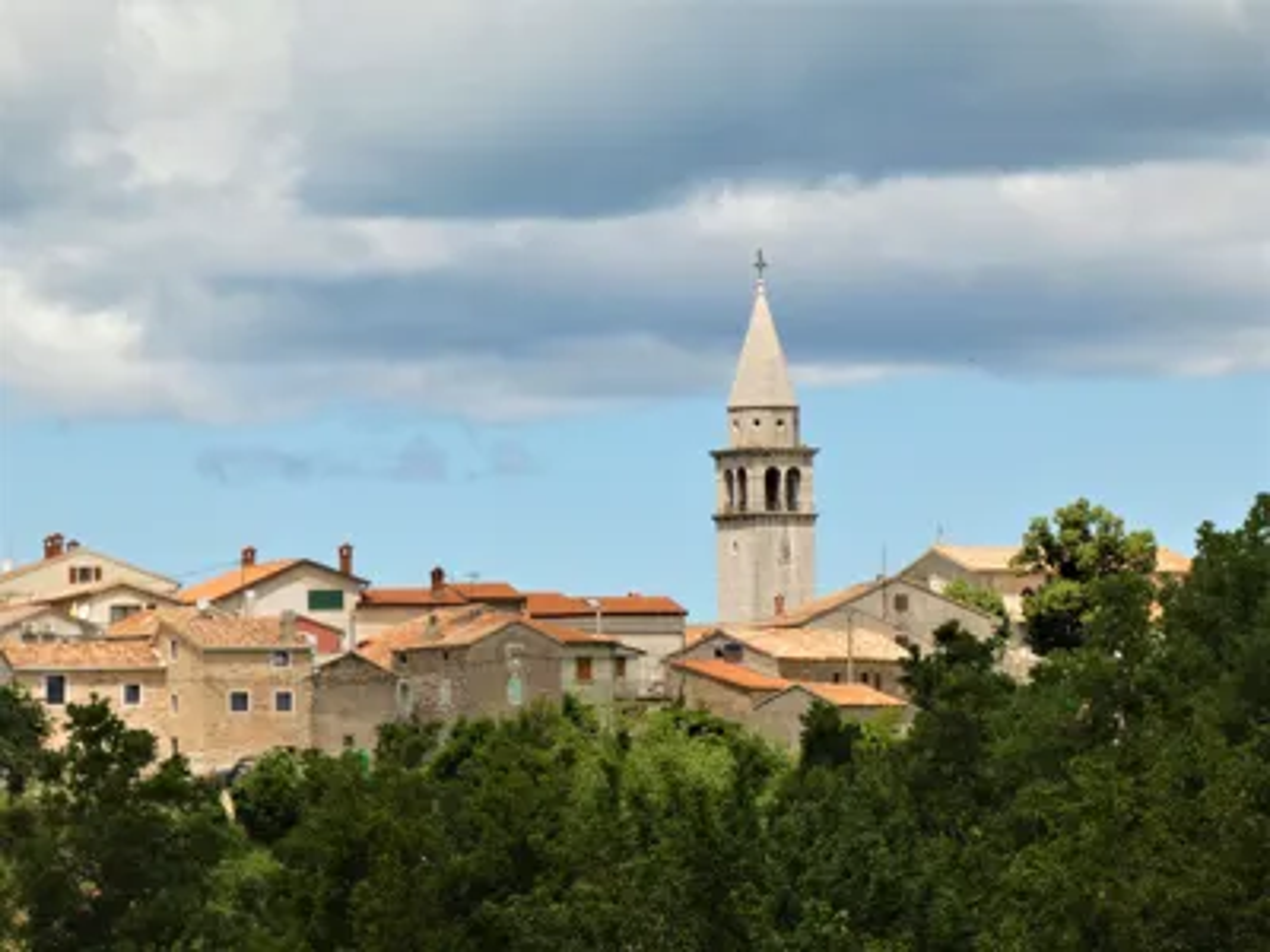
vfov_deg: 6.5
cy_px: 476
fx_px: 8402
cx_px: 635
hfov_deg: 8.6
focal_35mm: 229
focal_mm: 41.1
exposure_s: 1/200
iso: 80
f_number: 8
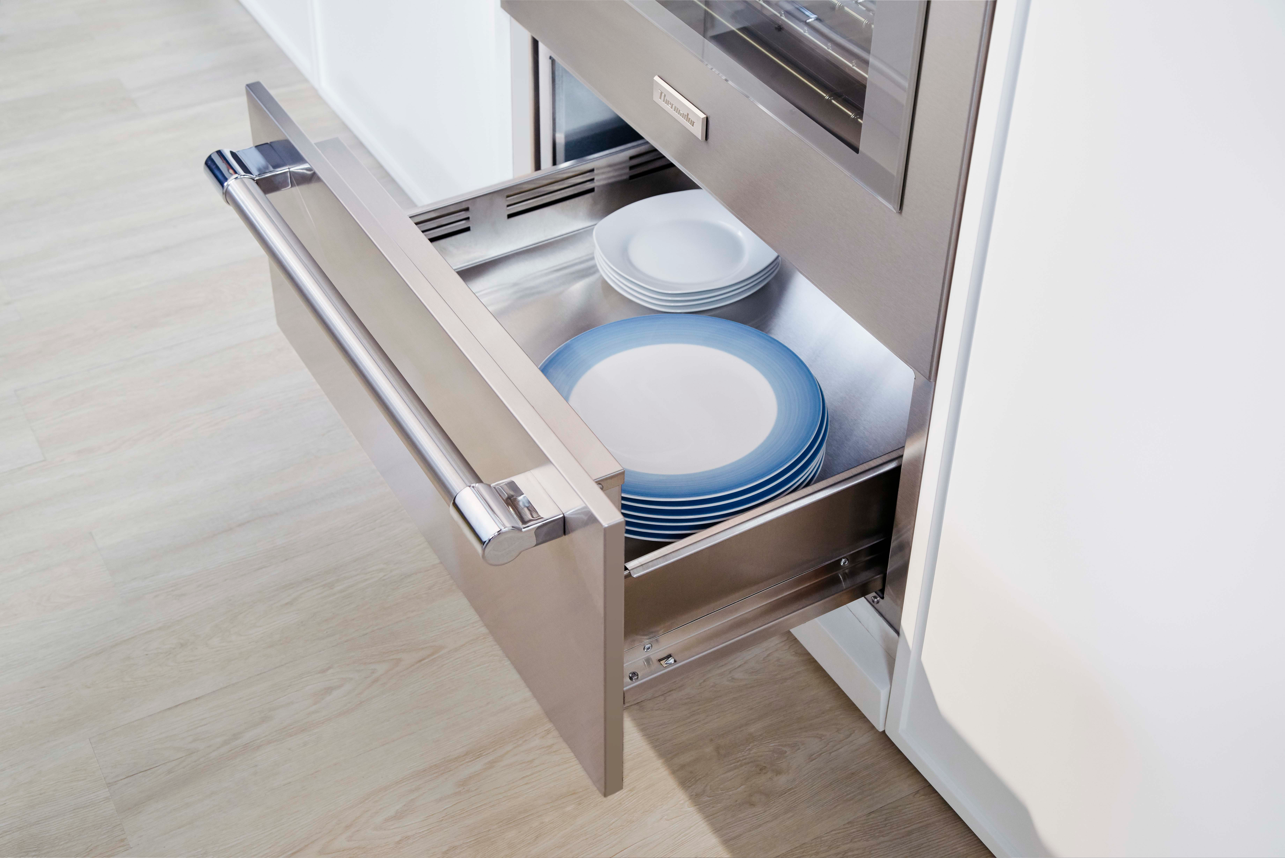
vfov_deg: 27.0
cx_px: 642
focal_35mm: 50
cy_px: 429
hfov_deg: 39.6
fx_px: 1785
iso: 800
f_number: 7.1
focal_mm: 50
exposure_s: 1/10
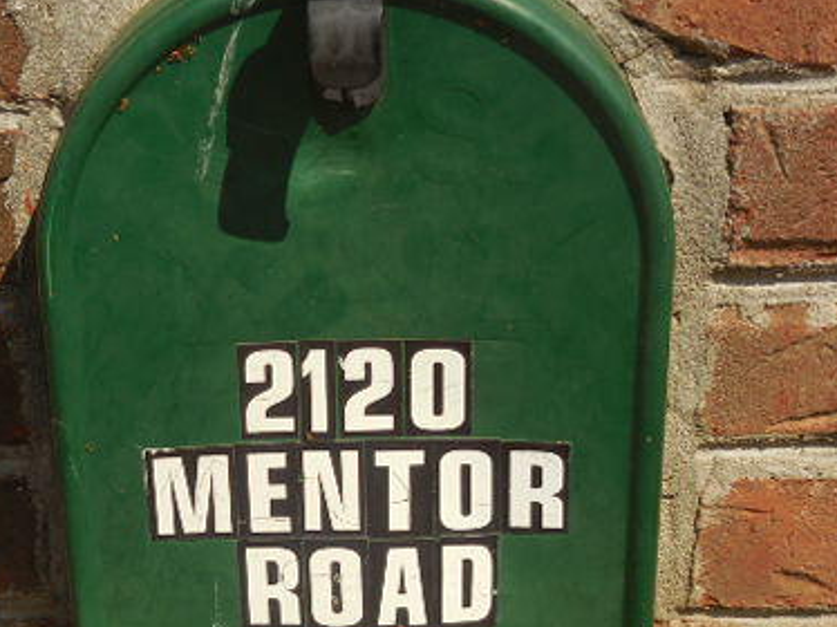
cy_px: 493
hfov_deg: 21.9
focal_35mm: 89
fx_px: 2151
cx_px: 228
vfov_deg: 16.5
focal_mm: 9.4
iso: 125
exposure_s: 1/1000
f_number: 4.3
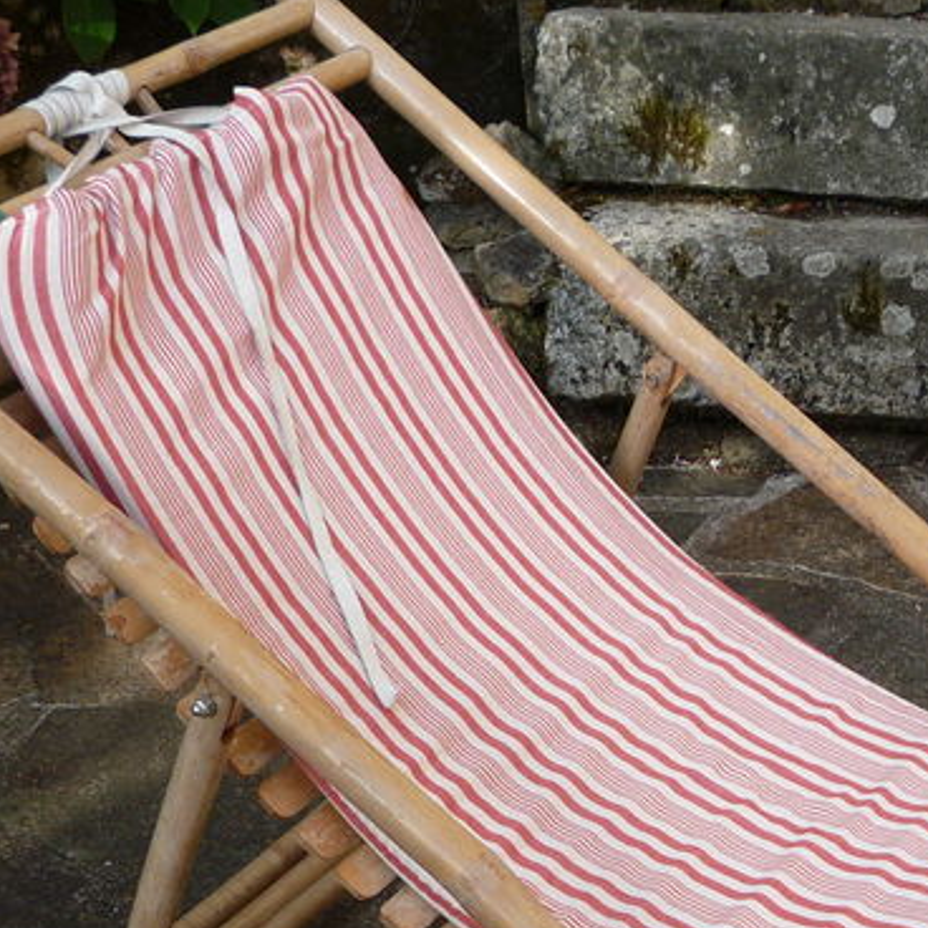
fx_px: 2184
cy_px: 817
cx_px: 693
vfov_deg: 23.4
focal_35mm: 72
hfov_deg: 23.7
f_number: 4
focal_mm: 5.2
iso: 100
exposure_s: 1/160
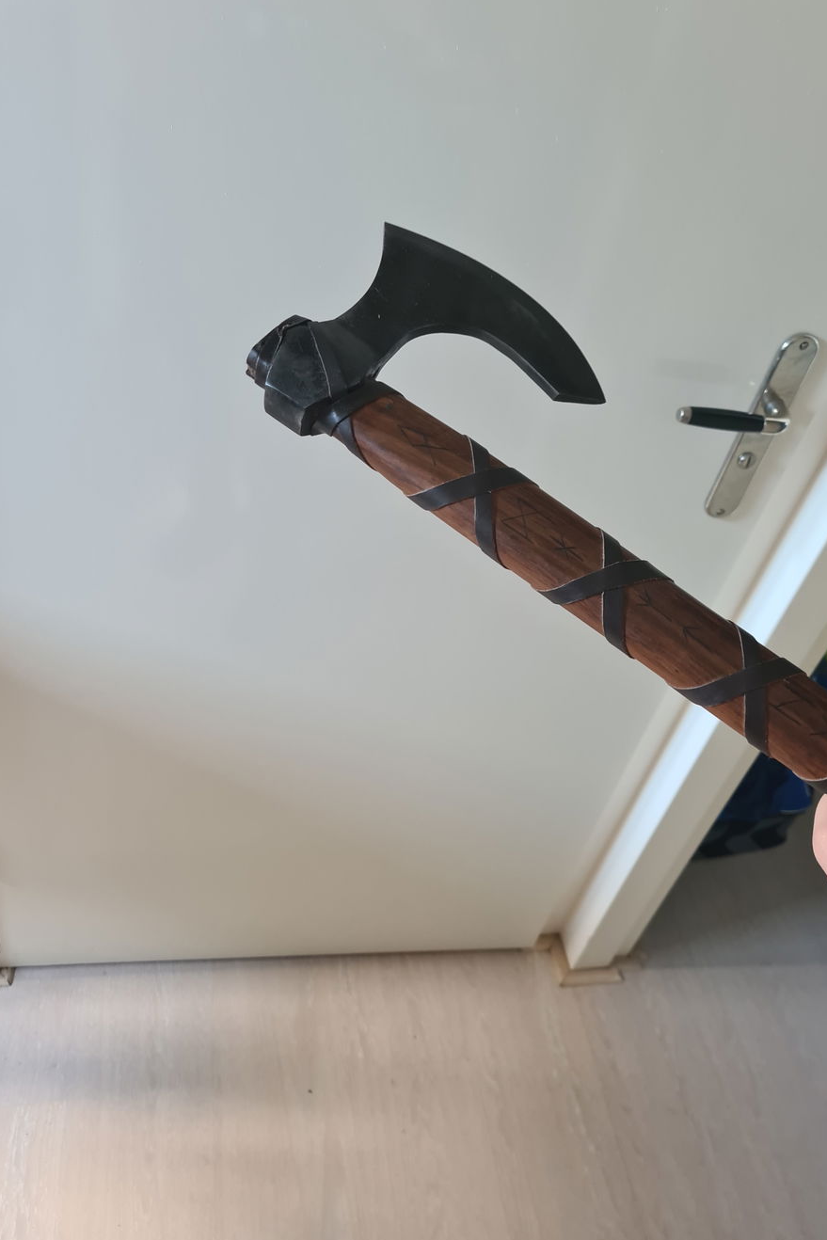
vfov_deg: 65.5
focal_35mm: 28
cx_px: 431
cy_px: 617
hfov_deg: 46.4
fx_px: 965
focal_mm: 5.4
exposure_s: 1/50
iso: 100
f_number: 1.8
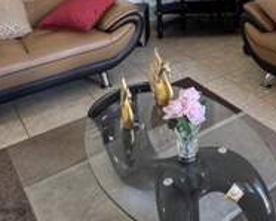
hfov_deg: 37.0
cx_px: 248
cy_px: -61
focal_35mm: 47
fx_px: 384
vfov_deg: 27.3
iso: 160
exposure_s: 1/60
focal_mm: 2.22
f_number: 2.2
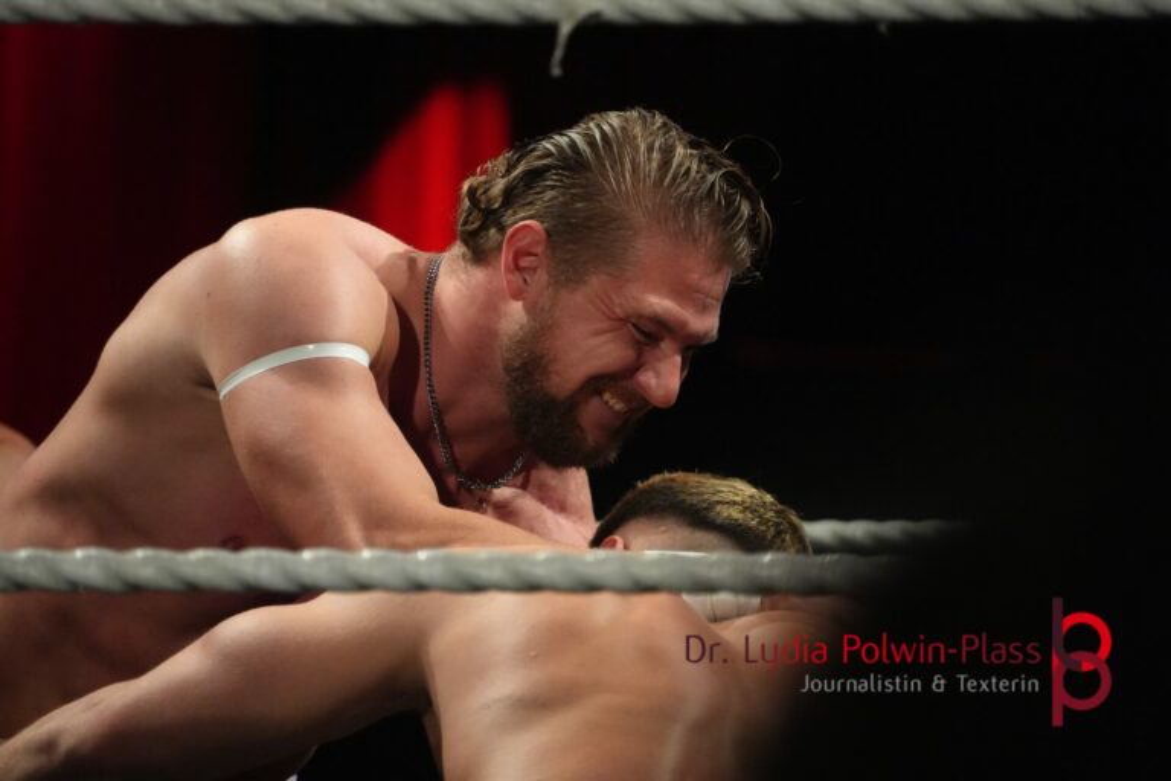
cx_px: 586
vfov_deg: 3.3
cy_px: 390
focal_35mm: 423
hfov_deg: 4.9
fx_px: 13758
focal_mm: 282
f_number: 6.3
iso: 6400
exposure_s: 1/200
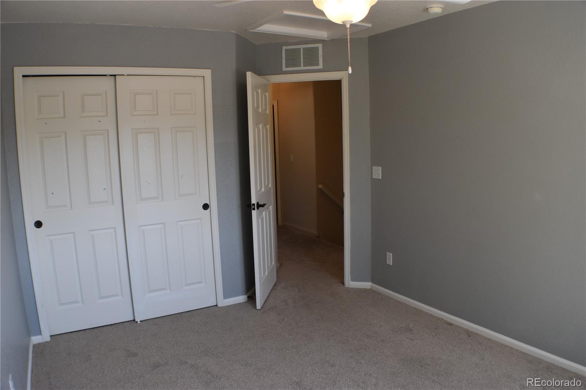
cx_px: 293
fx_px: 561
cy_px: 195
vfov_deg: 38.3
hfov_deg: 55.1
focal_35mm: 34
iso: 400
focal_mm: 23
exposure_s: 1/125
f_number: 5.6
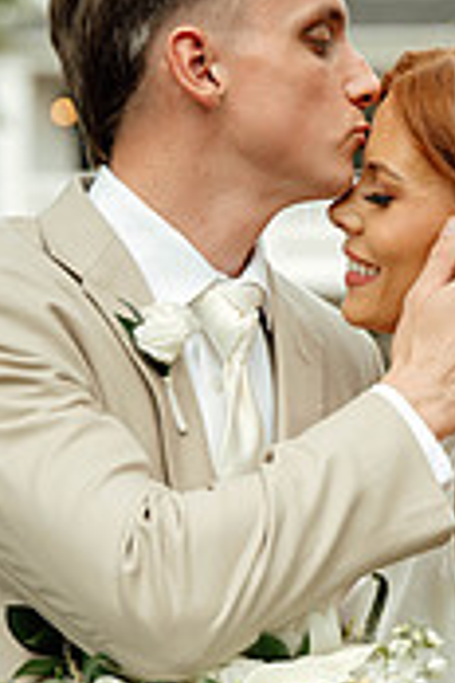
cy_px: 526
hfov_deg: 7.6
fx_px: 3431
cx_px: 263
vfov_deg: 11.3
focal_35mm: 181
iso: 160
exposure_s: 1/500
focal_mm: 70
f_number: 2.8
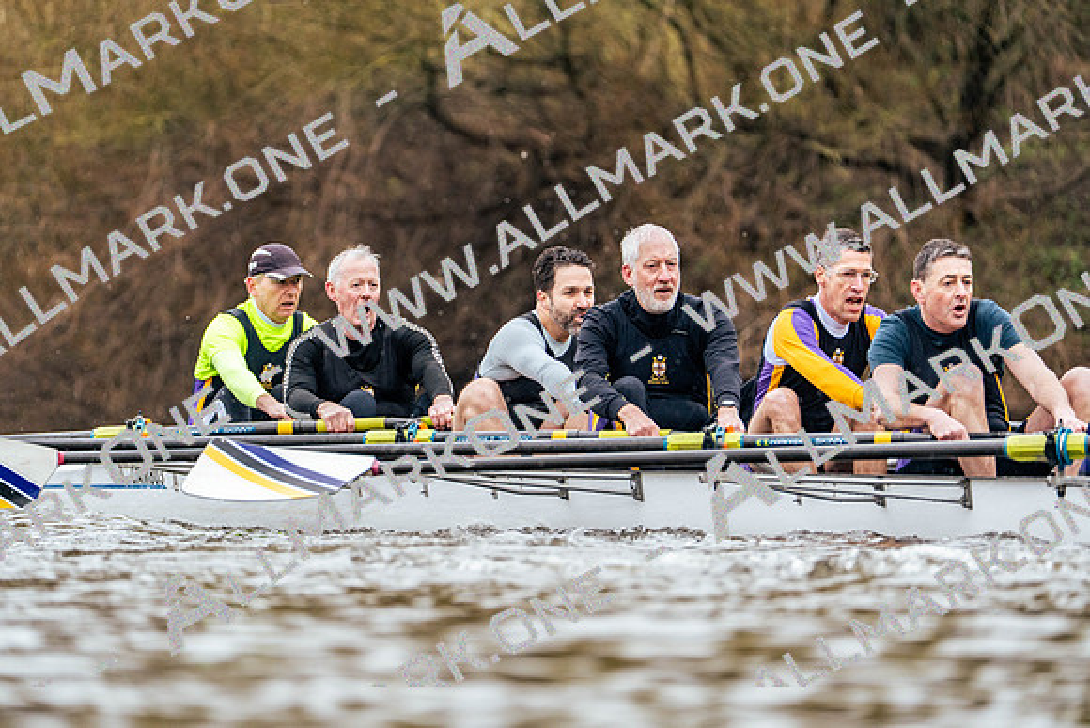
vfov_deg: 2.9
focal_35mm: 481
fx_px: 14566
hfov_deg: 4.3
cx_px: 545
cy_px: 364
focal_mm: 481
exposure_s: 1/2000
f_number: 6.3
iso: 2000
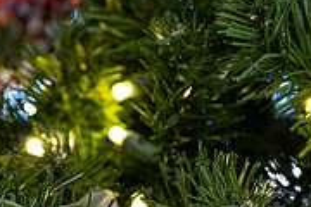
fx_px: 1477
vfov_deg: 7.9
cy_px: 323
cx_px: 323
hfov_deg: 11.9
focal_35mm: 171
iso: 560
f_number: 4
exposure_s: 1/320
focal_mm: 53
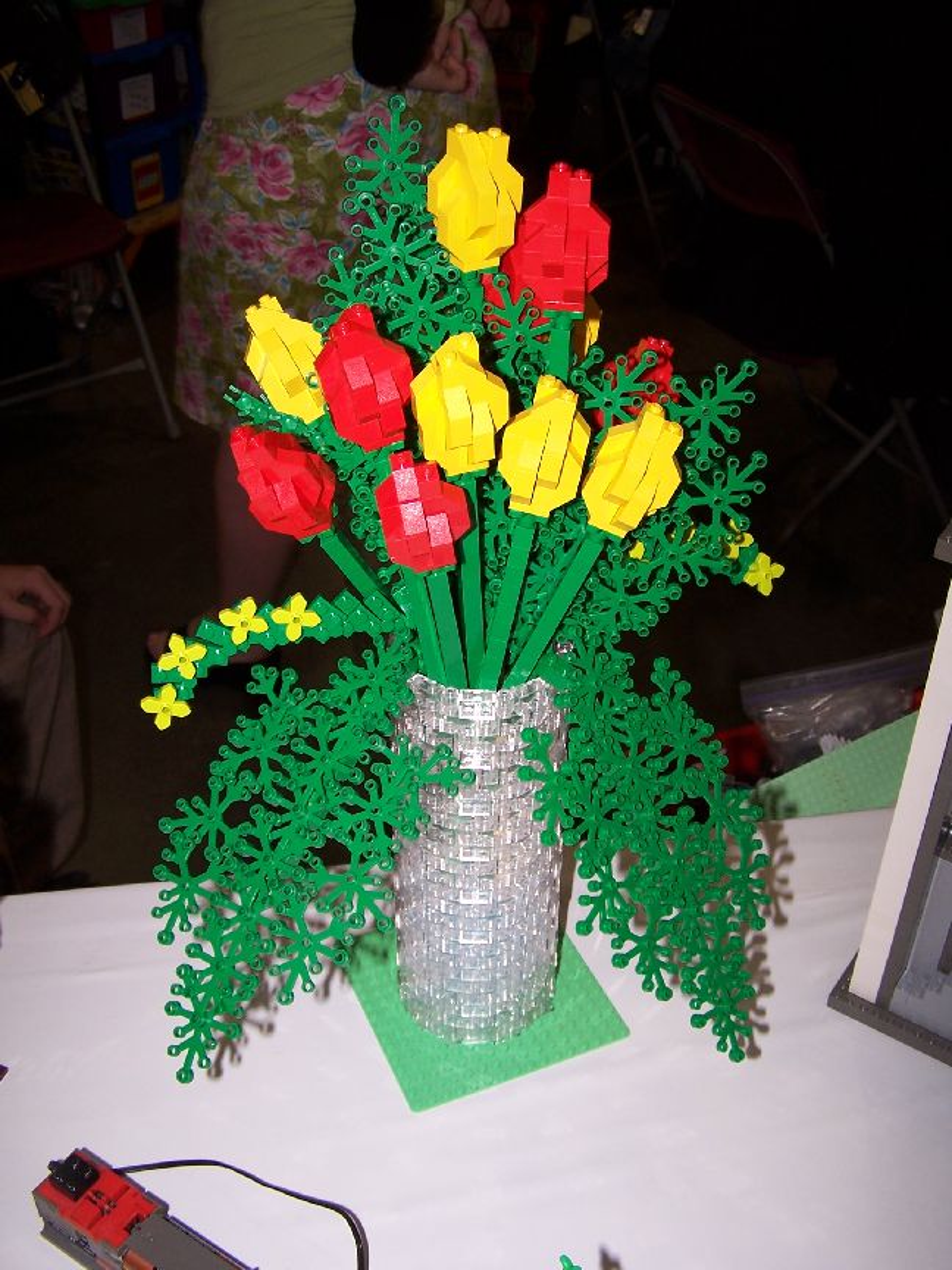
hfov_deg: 37.7
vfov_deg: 49.0
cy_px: 635
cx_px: 476
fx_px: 1393
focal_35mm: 38
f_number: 2.8
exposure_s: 1/60
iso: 80
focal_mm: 6.3
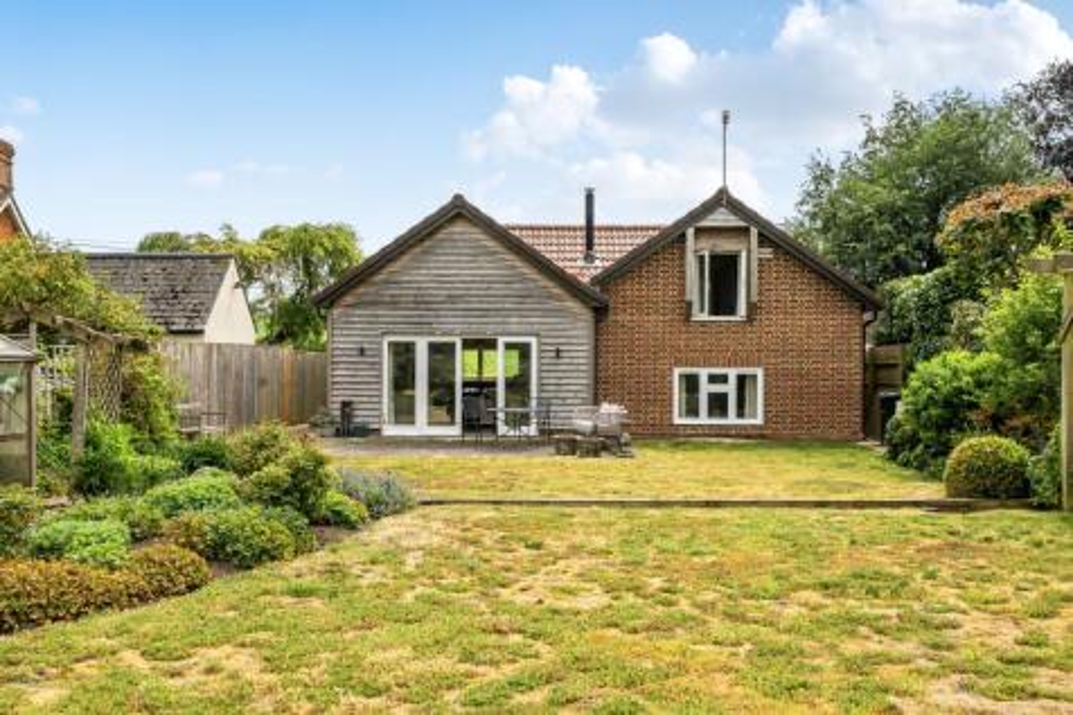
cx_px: 536
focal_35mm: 36
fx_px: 1073
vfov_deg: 36.8
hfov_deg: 53.1
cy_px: 358
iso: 400
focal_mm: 24
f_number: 14
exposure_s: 1/160
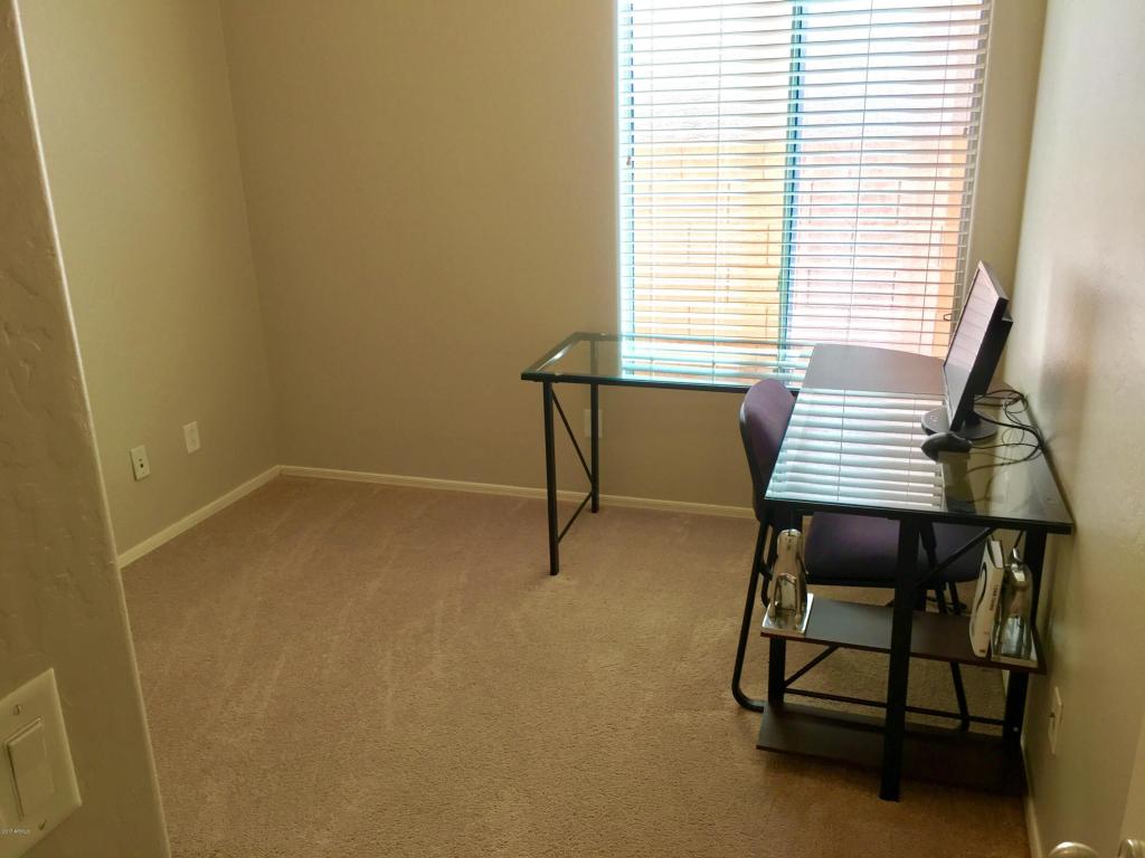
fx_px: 959
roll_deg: +1.5
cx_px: 572
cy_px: 429
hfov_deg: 61.7
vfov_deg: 48.2
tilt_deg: -18.6
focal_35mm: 29
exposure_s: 1/30
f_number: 2.2
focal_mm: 4.15
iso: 40
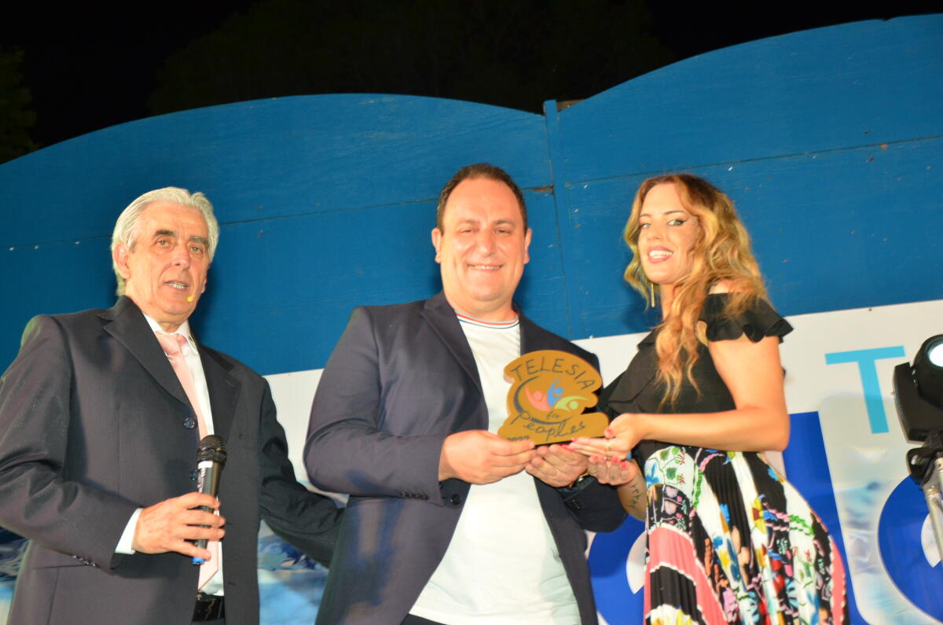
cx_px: 472
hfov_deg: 32.0
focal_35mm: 63
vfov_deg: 21.5
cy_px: 312
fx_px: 1647
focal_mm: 42
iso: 1250
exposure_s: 1/60
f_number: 4.8
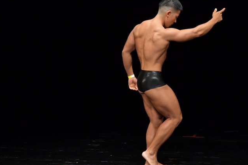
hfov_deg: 5.4
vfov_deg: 3.6
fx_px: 2651
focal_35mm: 385
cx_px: 147
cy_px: 77
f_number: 5.6
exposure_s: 1/400
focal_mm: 210
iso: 3200
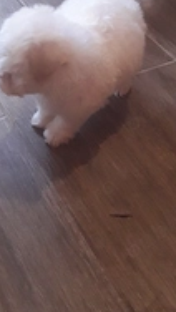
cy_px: 119
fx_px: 538
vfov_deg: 32.2
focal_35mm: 65
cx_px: 3
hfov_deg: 18.1
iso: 250
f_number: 1.9
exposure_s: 1/17
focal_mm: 3.7
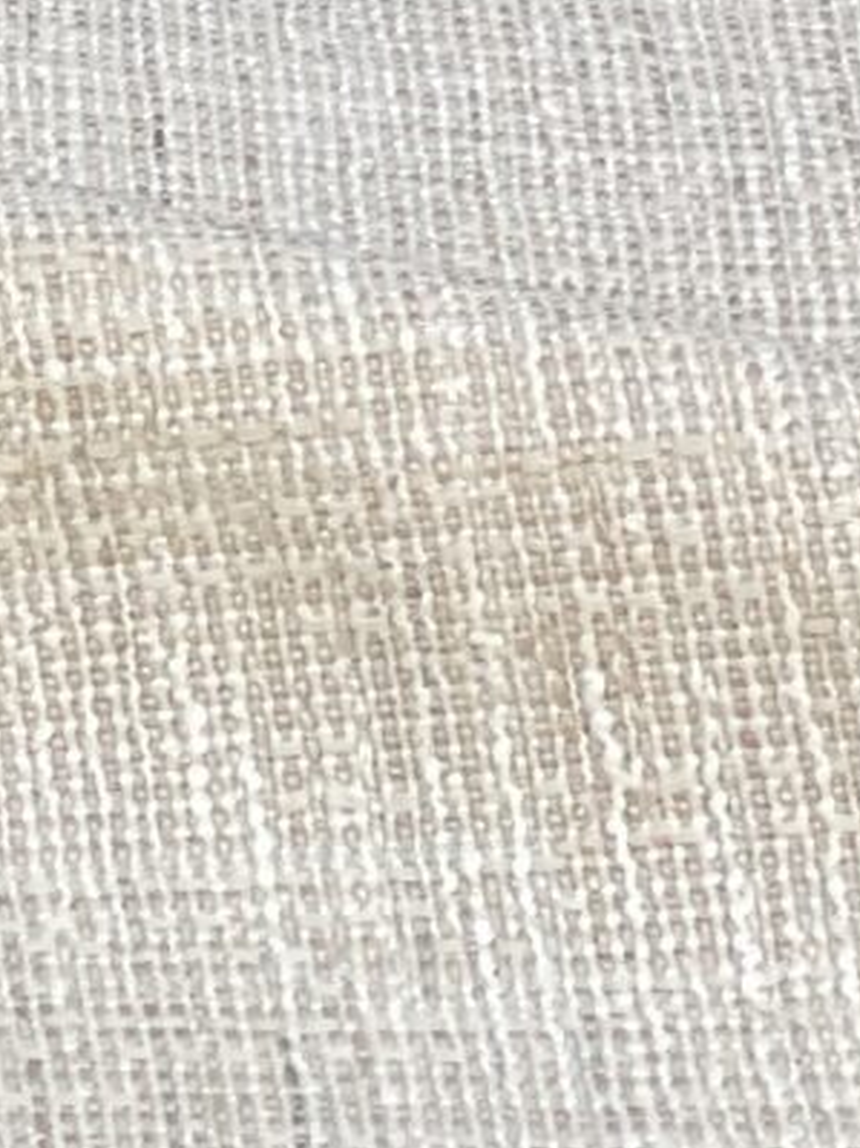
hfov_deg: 4.3
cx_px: -1260
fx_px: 11070
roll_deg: -1.1
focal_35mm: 334
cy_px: -2100
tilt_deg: -25.9
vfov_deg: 5.6
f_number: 2
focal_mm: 6
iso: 20
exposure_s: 1/218
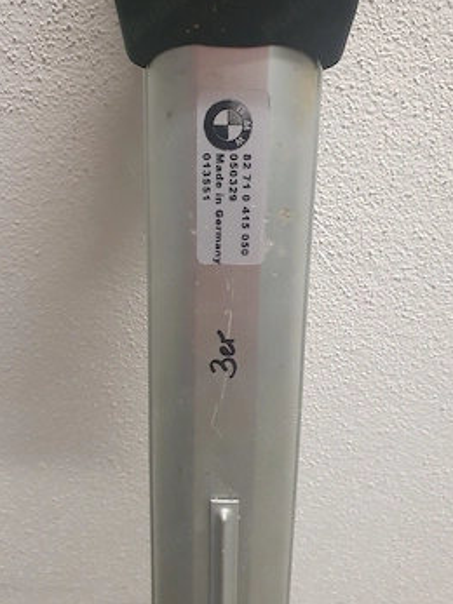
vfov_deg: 60.0
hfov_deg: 46.8
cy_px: 287
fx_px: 524
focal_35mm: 30
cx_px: 216
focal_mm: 4.32
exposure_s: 1/50
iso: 640
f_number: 2.4
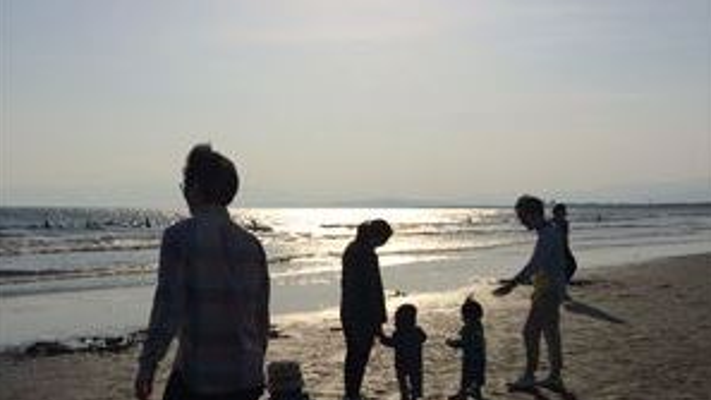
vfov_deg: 26.7
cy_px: 304
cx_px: 357
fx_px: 829
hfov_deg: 46.4
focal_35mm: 44
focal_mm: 4.12
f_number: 2.2
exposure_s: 1/10309
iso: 40
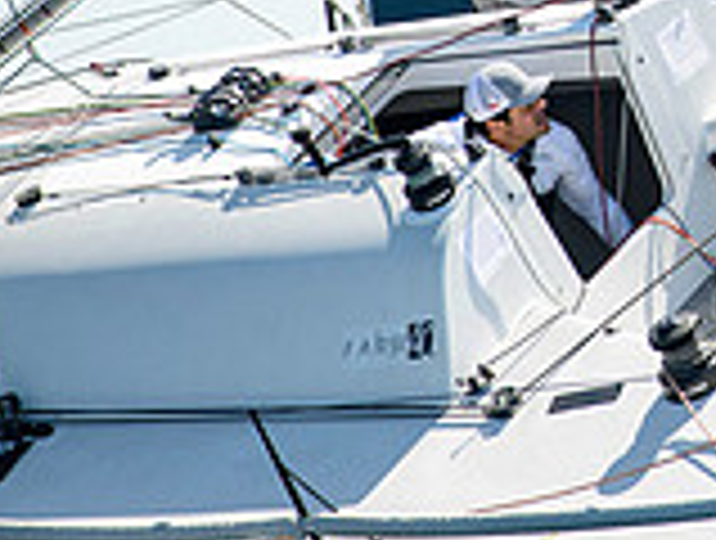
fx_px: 14512
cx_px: 1072
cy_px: -259
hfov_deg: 2.8
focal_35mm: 700
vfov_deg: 2.1
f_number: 5.6
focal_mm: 200
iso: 250
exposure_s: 1/1000
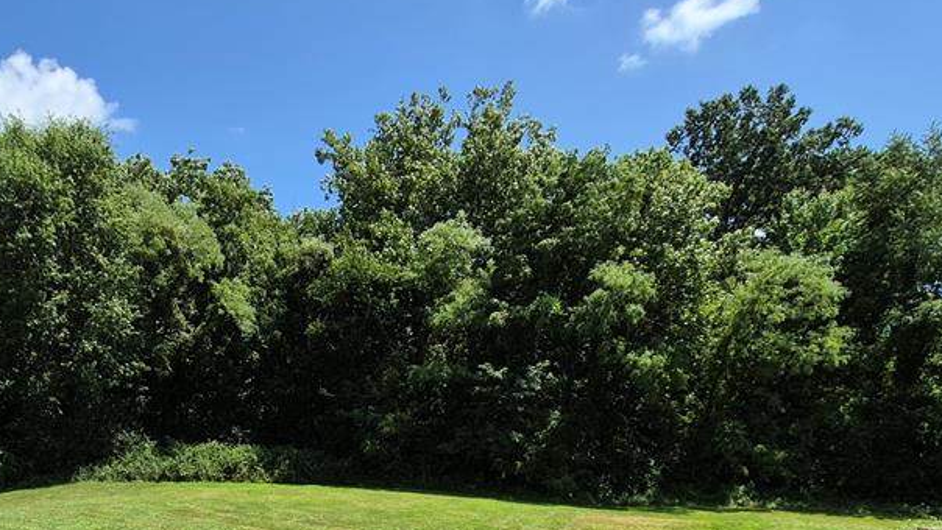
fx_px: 600
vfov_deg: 42.6
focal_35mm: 24
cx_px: 324
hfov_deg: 74.3
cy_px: 502
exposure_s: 1/1656
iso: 50
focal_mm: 1.74
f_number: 2.2
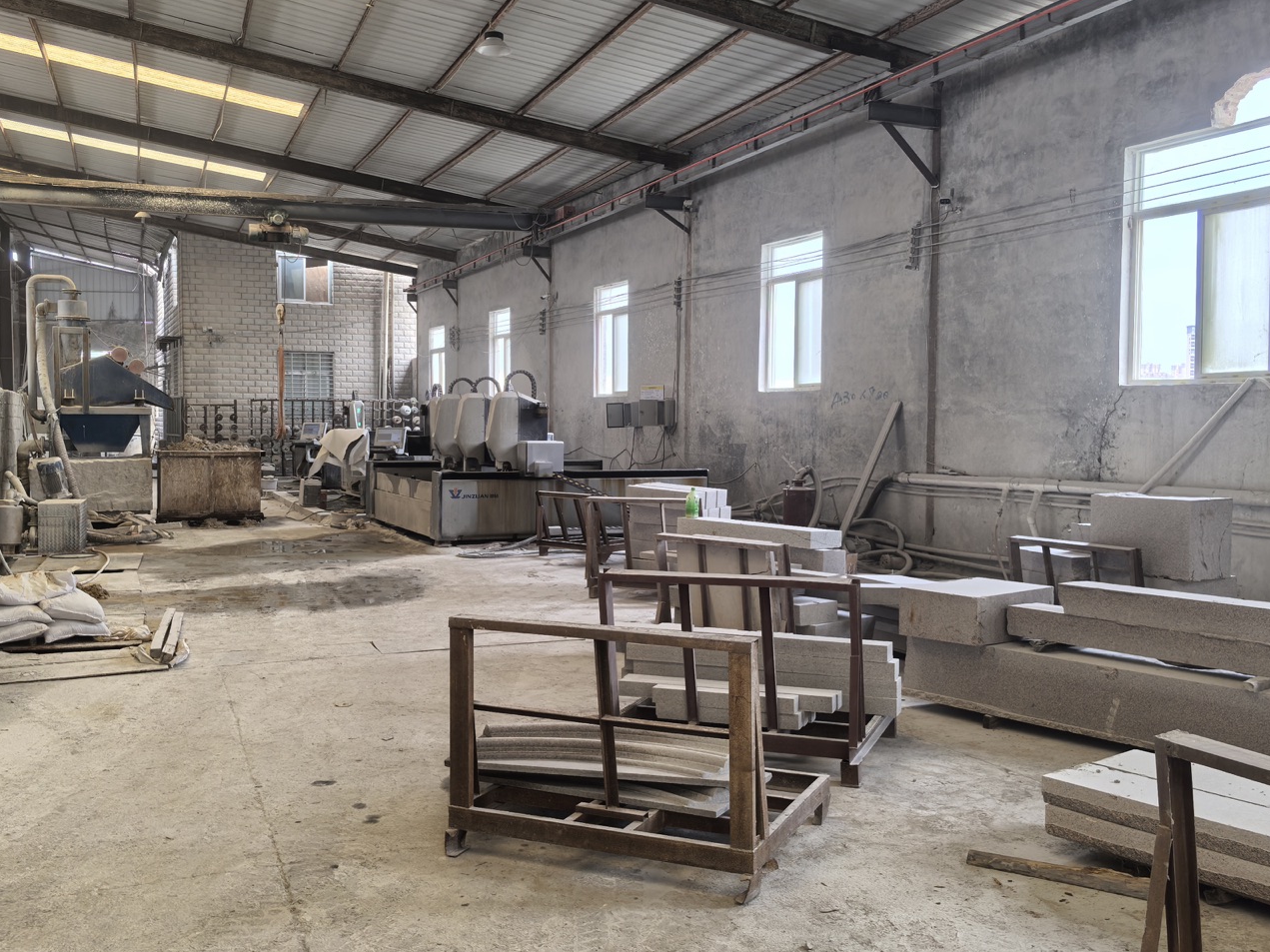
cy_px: 464
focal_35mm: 34
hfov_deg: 54.0
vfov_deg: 41.8
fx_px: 1247
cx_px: 635
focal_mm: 6.35
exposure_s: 1/319
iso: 50
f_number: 2
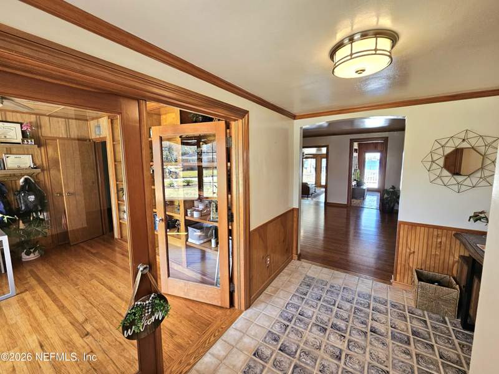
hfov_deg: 106.2
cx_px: 250
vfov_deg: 89.9
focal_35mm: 13
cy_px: 187
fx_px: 187
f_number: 2.2
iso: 100
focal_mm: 2.2
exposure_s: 1/60.2
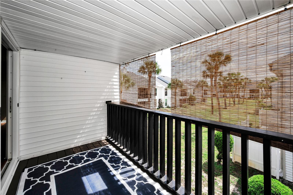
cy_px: 98
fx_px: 114
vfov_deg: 81.1
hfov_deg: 104.3
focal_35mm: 14
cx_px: 146
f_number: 14
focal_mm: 14
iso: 400
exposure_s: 1/200
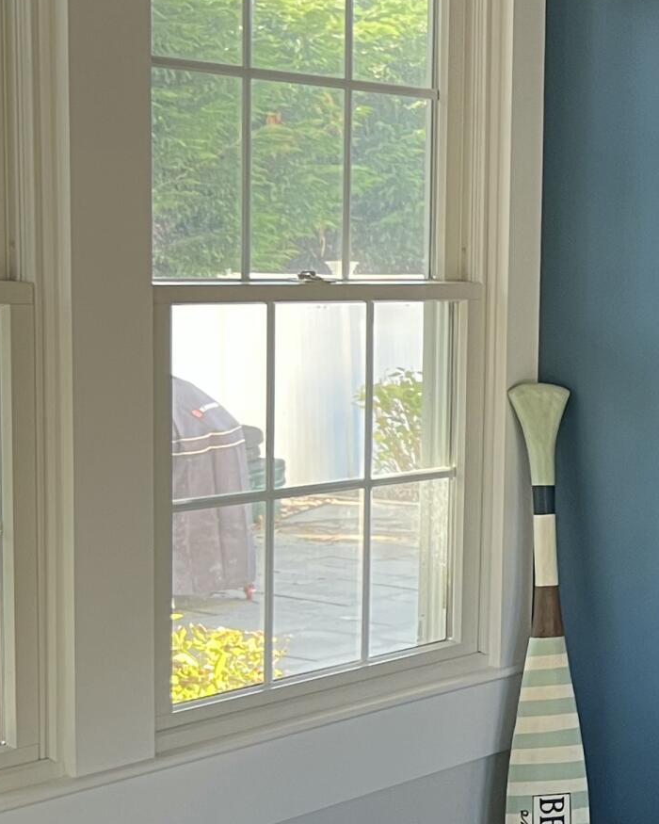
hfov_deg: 15.6
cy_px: 535
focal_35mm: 87
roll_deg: -3.0
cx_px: 1115
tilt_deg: -8.7
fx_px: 2121
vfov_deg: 21.9
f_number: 1.5
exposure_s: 1/85
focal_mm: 5.7
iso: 125
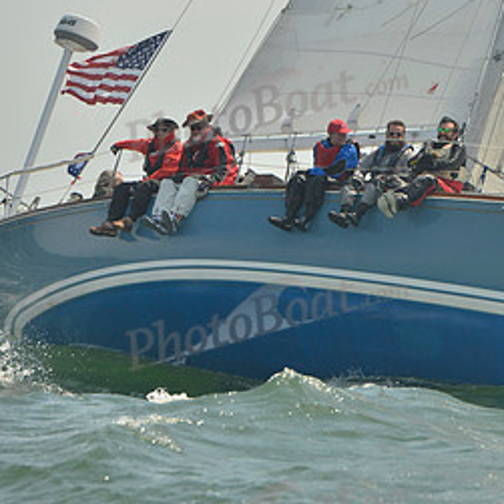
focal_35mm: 354
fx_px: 5831
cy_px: 186
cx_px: 514
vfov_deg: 4.9
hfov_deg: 4.9
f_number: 6.3
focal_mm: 180
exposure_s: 1/1250
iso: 200
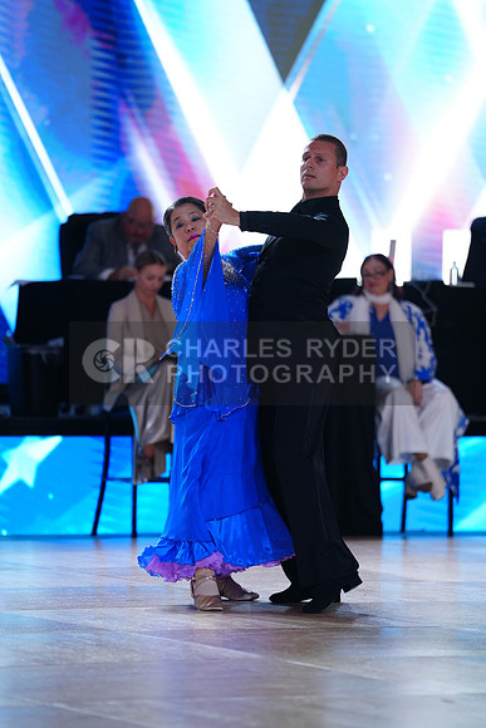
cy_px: 364
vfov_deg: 10.3
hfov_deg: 6.9
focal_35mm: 200
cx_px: 243
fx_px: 4047
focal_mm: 200
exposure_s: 1/500
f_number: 2.8
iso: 800
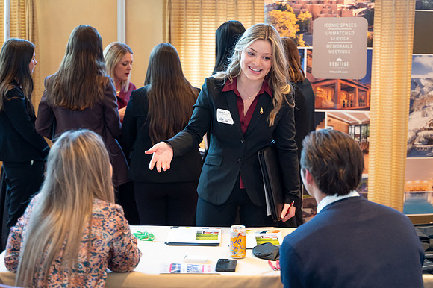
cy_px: 135
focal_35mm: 62
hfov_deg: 32.6
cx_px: 220
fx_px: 740
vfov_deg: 22.0
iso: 2000
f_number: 2.8
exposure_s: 1/80
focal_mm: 54
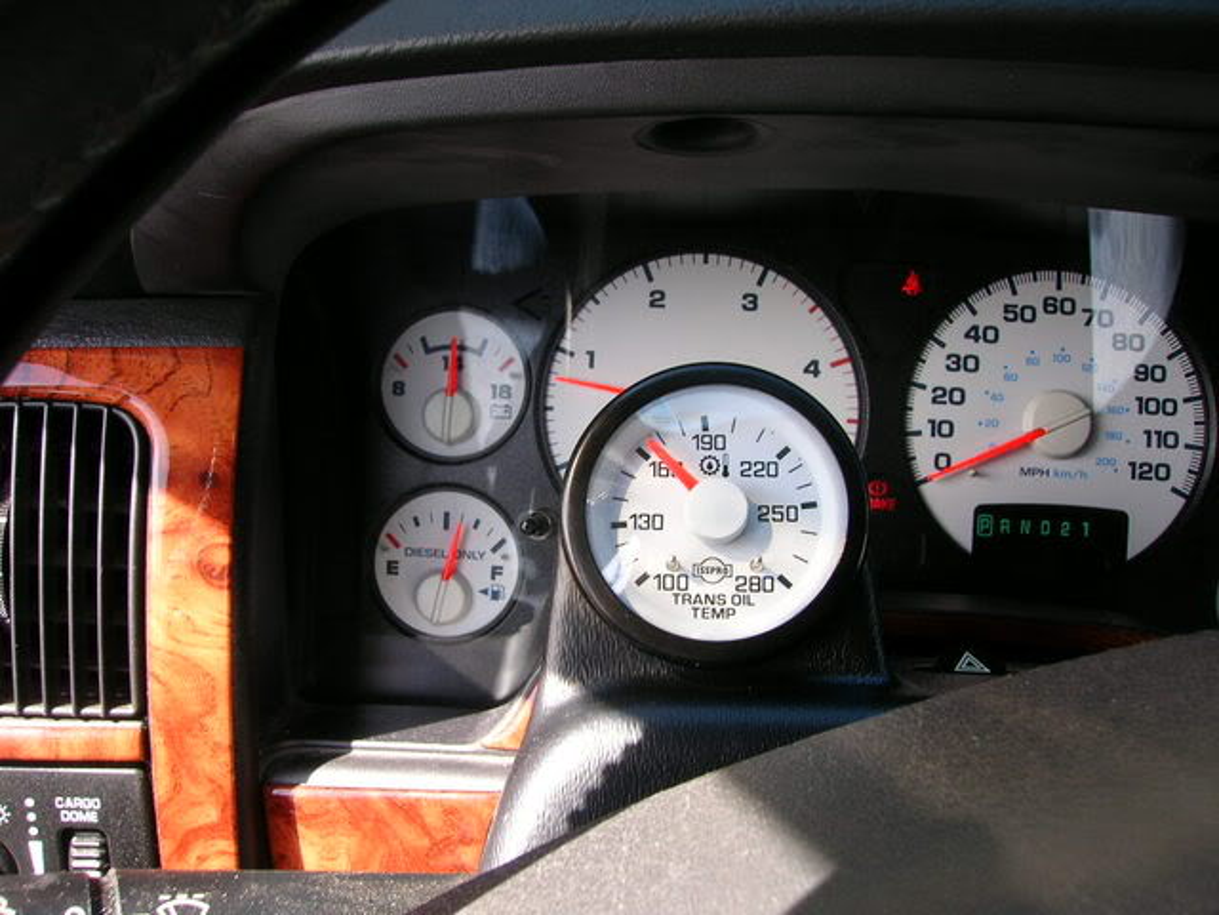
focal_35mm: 34
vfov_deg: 41.8
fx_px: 1197
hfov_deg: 54.0
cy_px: 458
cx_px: 610
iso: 50
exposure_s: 1/44.4
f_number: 4.9
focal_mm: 5.7
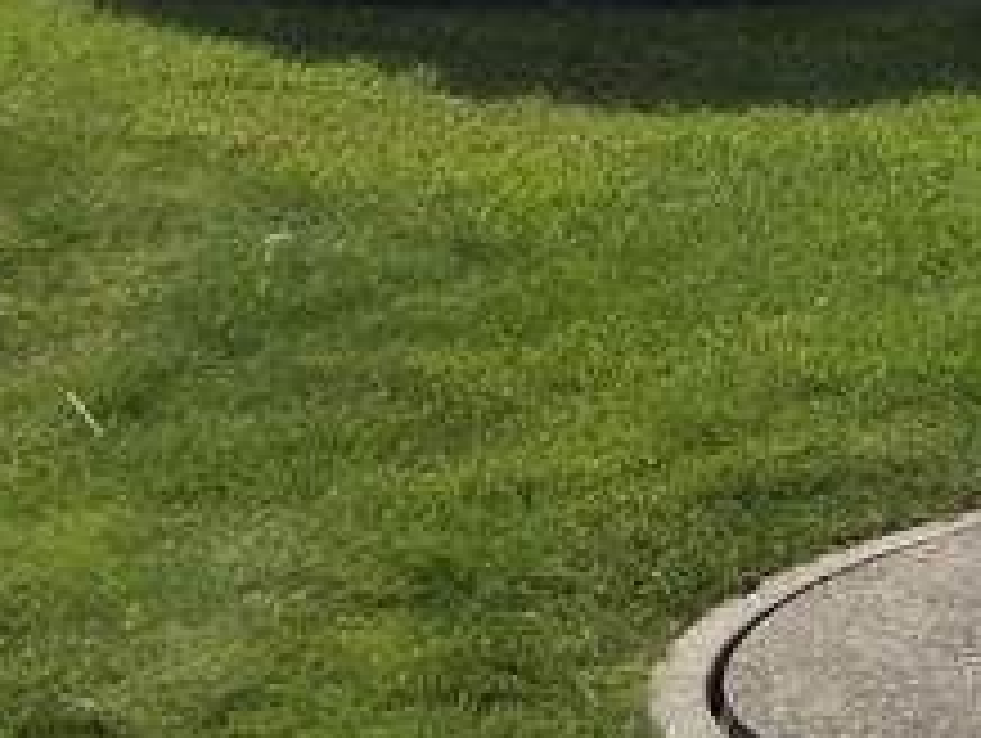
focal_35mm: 135
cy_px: -585
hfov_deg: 11.1
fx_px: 3830
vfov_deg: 10.4
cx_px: 2682
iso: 80
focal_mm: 6.3
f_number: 1.7
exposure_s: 1/7944
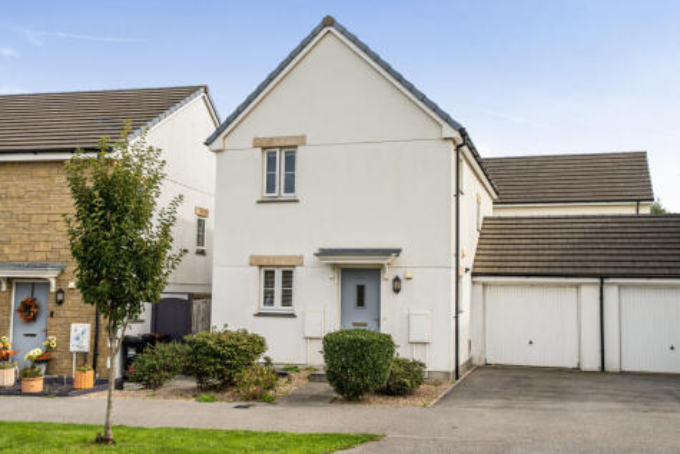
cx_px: 340
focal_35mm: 36
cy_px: 227
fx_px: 680
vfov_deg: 36.9
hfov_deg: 53.1
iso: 400
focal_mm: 24
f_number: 8
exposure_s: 1/400
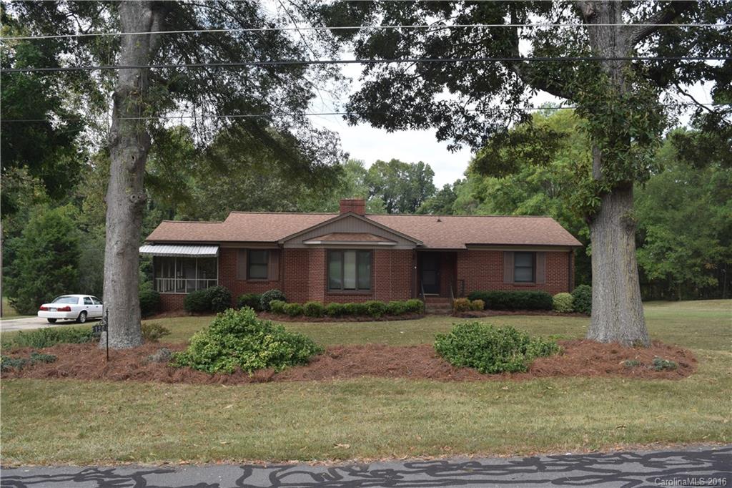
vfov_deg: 47.9
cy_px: 244
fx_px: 549
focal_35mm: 27
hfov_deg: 67.4
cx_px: 366
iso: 280
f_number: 8
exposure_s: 1/250
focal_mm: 18
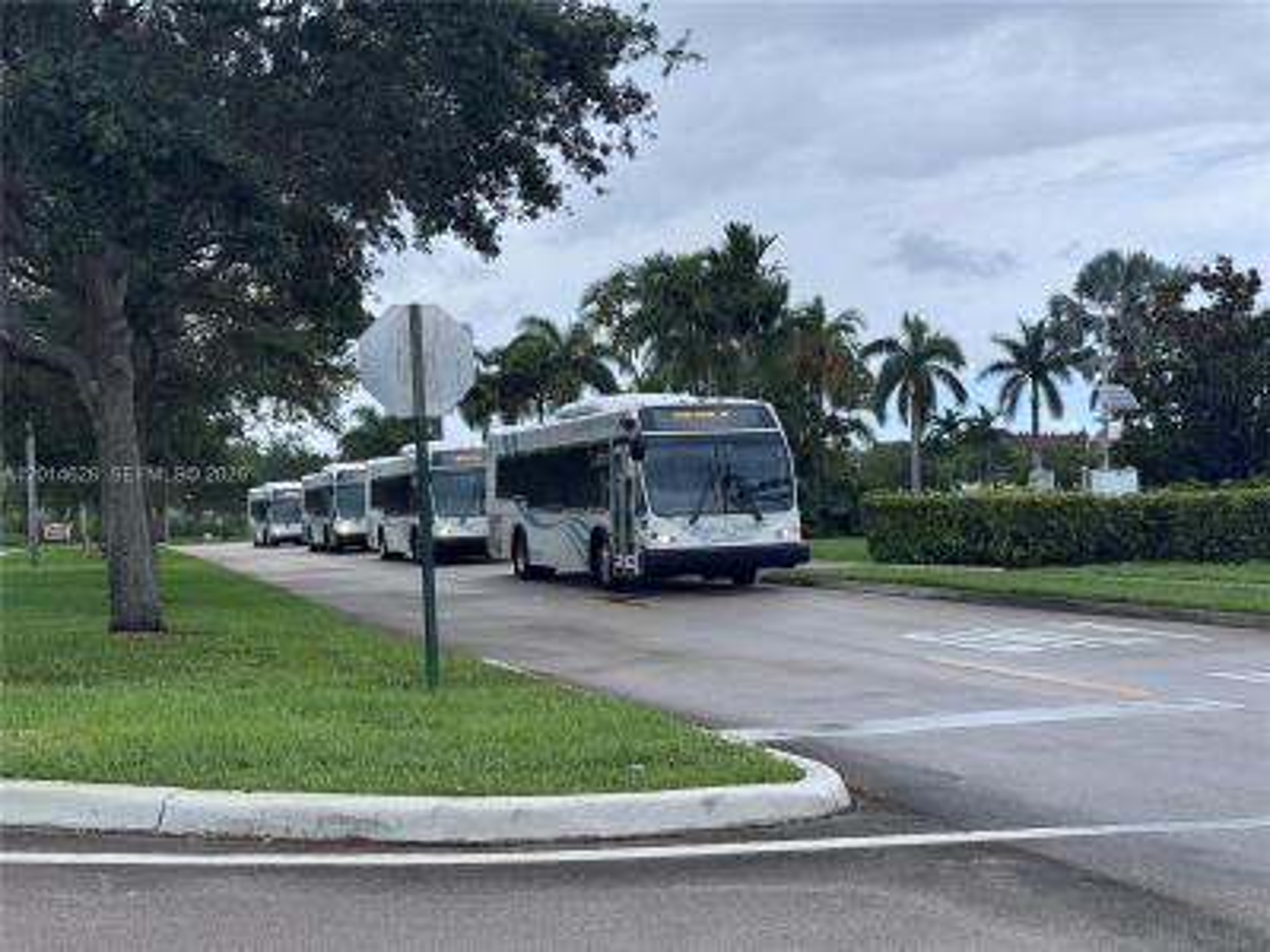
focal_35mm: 48
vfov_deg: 30.3
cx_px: 635
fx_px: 1761
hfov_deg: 39.7
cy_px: 476
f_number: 1.78
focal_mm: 6.76
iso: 64
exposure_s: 1/3425
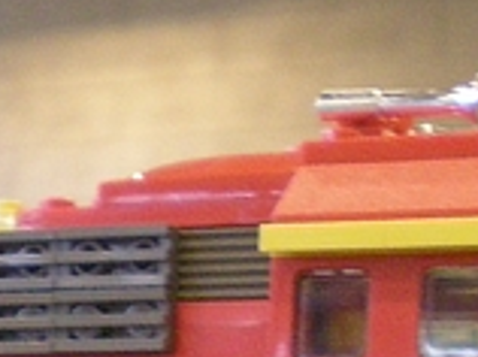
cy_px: 560
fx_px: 2123
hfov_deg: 12.8
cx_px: 175
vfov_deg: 9.3
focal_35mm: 154
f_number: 3.1
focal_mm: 6.3
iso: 400
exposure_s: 1/10.7
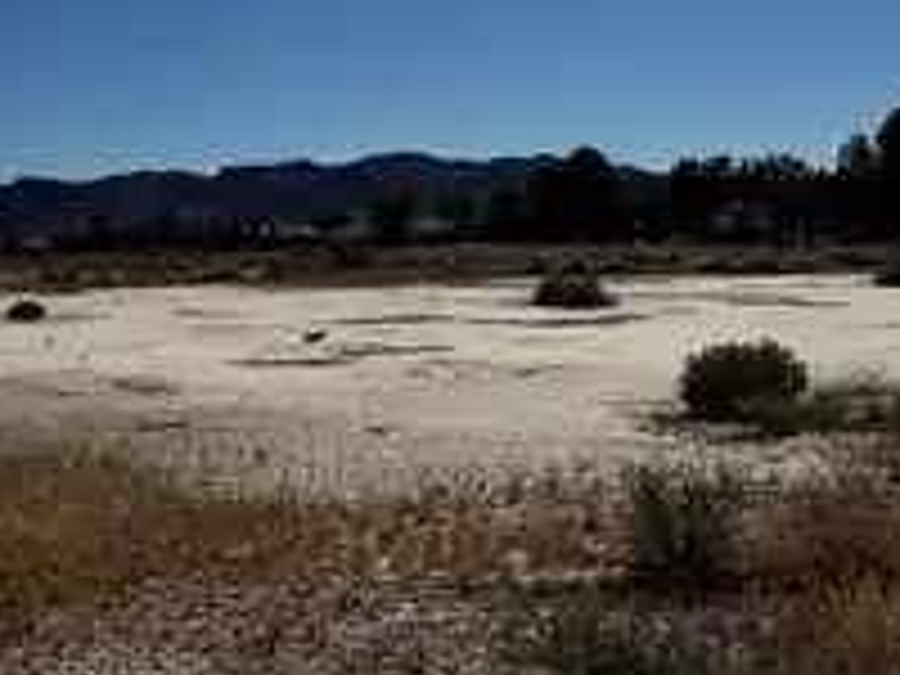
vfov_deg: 29.3
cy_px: 99
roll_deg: +2.4
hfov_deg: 39.6
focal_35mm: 48
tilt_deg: +7.2
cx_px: 382
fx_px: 1248
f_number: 1.78
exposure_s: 1/12346
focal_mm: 6.76
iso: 80
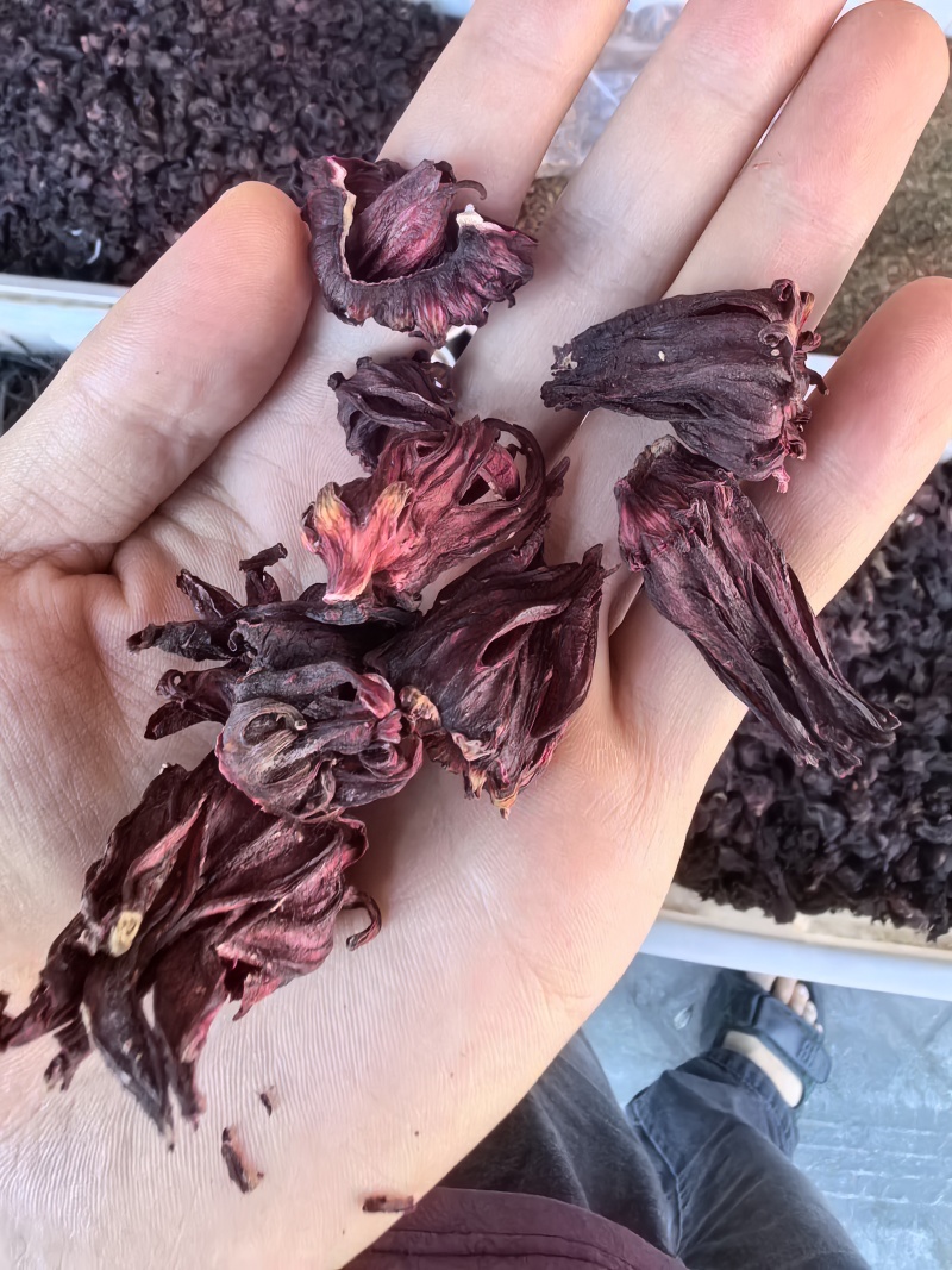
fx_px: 990
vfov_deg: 65.3
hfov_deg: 51.3
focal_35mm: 27
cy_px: 635
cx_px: 476
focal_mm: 1.76
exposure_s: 1/333
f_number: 2.2
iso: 500
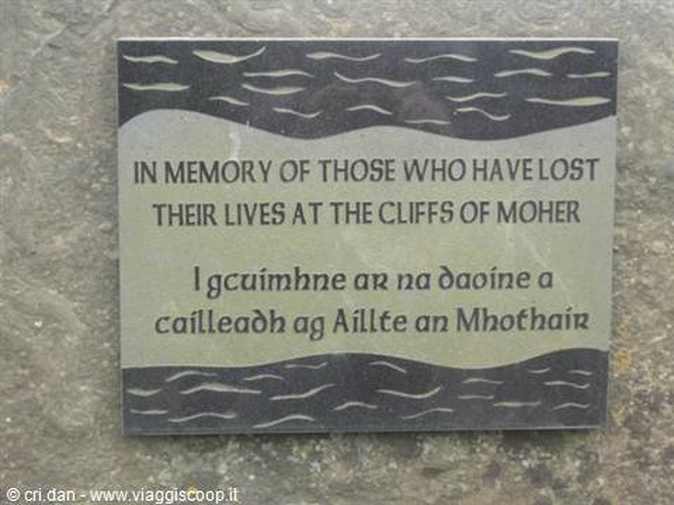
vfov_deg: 14.4
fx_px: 2005
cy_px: 252
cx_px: 337
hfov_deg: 19.1
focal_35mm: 103
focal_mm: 21.5
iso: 64
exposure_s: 1/56.2
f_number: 4.7
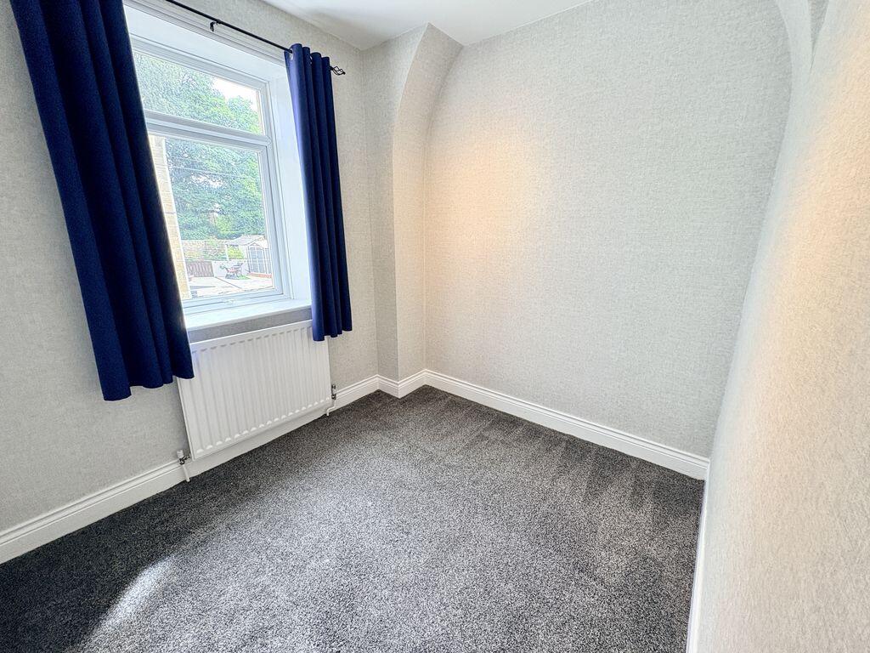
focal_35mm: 14
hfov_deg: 102.1
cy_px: 326
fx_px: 352
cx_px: 435
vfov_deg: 85.7
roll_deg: +0.6
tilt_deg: -14.8
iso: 200
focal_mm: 2.22
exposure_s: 1/99
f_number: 2.2
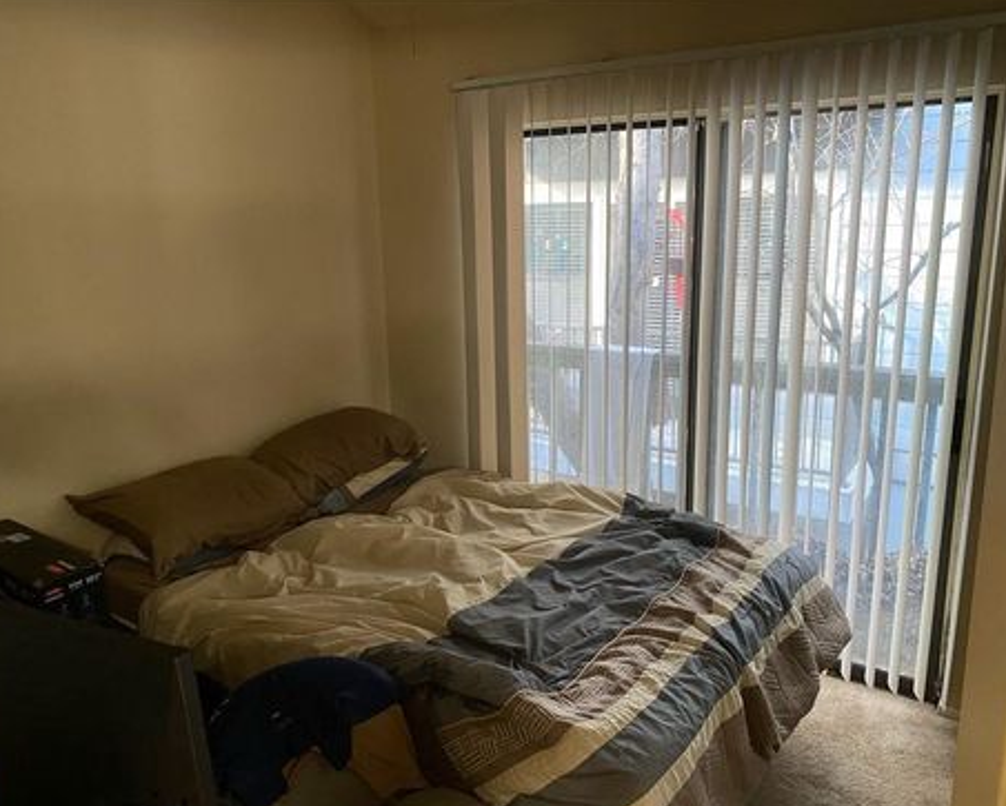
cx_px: 500
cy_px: 405
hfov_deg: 62.2
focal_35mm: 28
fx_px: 834
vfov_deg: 51.6
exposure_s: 1/60
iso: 250
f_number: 1.8
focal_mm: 4.25
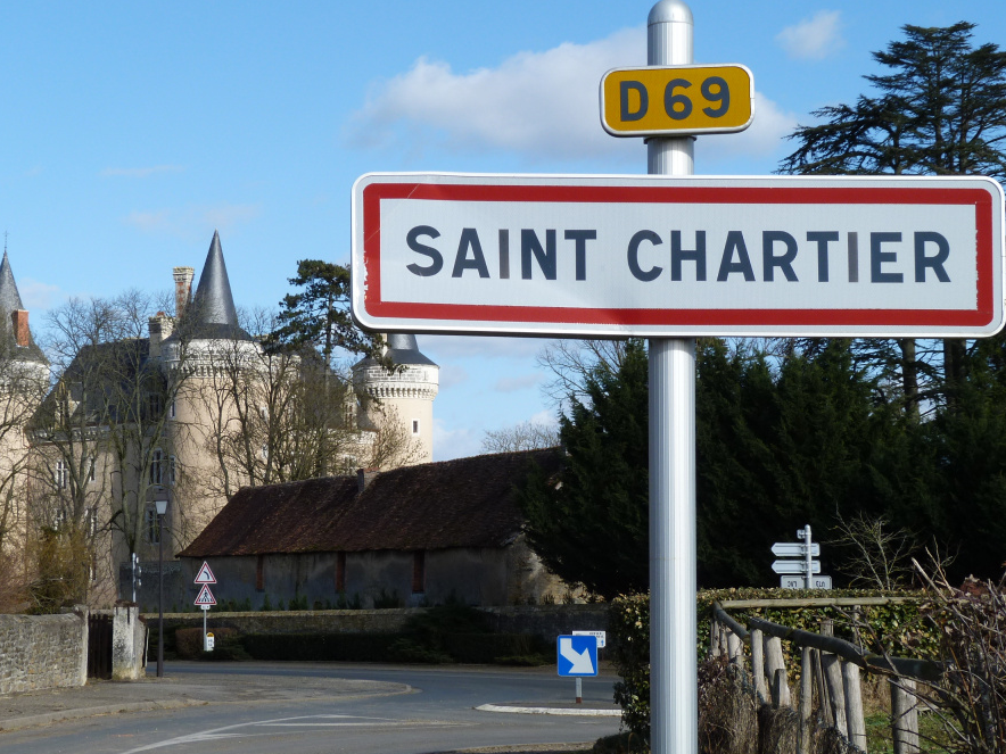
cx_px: 439
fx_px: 2122
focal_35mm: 73
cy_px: 389
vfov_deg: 20.2
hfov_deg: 26.7
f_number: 5.6
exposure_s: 1/320
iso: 80
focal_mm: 11.3
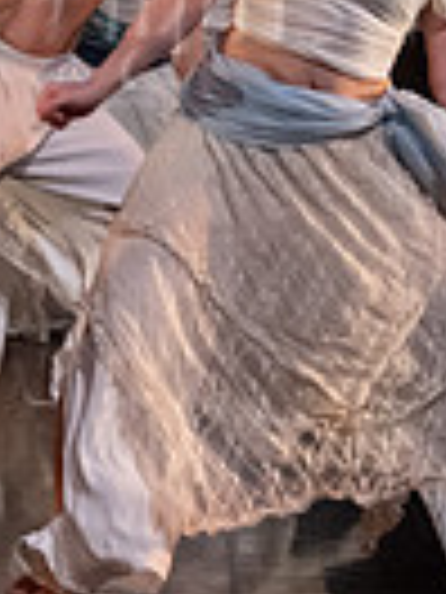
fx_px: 5068
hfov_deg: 5.0
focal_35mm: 295
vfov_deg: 6.7
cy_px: -79
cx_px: 225
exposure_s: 1/400
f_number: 3.5
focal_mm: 70
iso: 4000
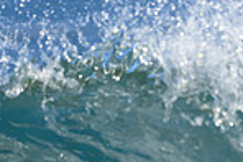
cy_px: 211
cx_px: 32
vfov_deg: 0.4
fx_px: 24695
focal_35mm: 3655
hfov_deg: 0.6
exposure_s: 1/1000
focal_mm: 800
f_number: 6.3
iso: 220
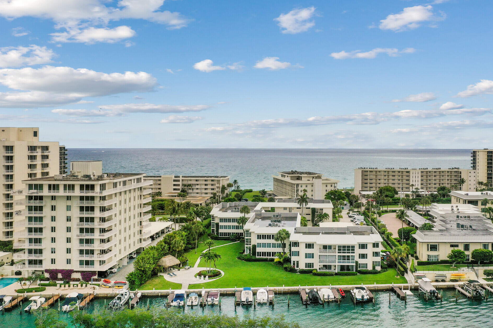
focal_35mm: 34
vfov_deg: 38.8
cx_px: 298
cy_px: 190
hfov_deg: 55.3
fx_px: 466
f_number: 7.1
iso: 100
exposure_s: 1/800
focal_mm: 10.26
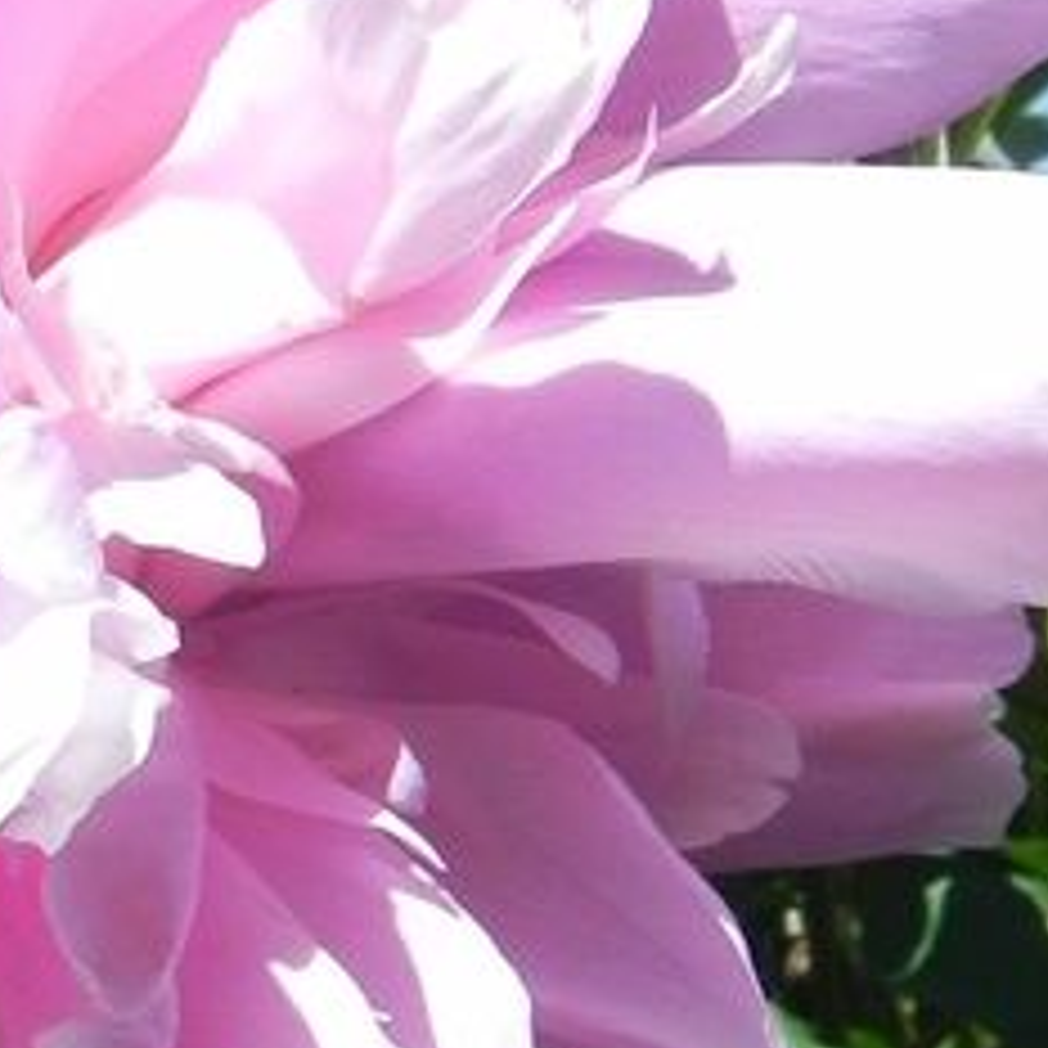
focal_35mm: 79
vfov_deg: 21.8
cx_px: 130
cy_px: 688
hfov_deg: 21.5
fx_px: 2706
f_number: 7.1
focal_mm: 4.6
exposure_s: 1/385
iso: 160
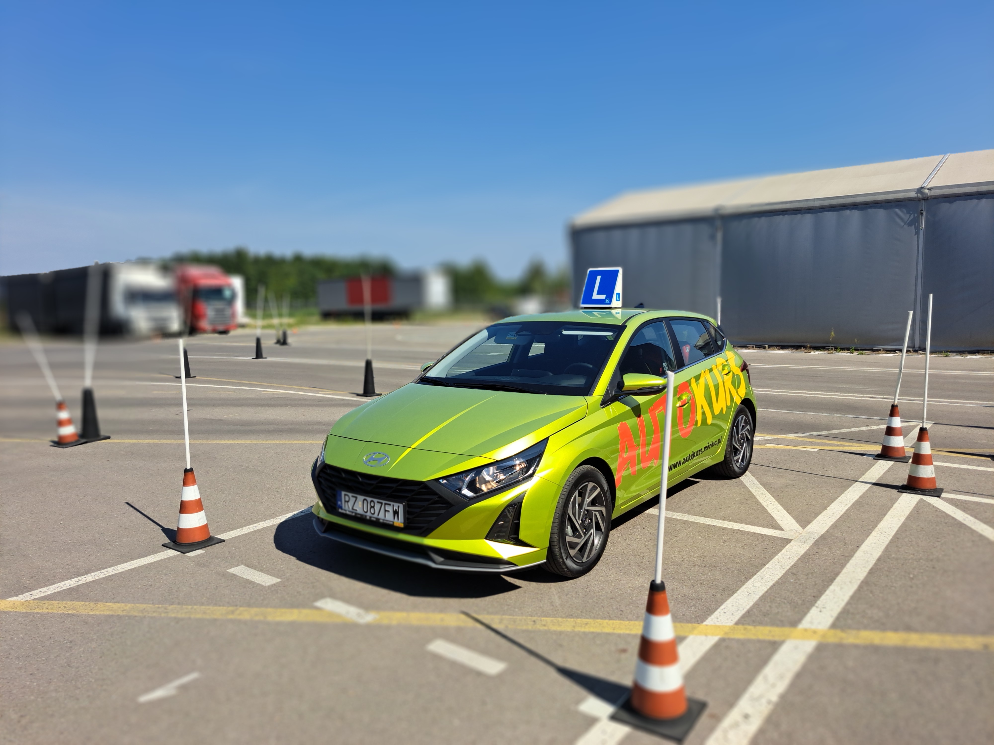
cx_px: 497
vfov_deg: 56.8
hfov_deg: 71.6
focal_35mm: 24
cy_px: 372
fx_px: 689
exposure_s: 1/1667
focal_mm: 5.23
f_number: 1.8
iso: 50
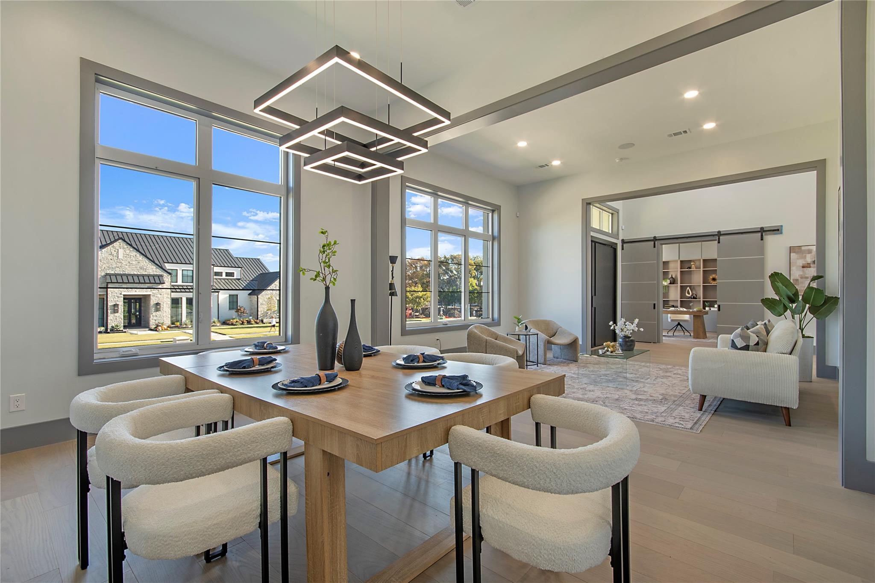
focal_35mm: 15
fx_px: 365
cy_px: 292
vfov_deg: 77.3
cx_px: 438
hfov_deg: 100.4
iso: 100
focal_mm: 10
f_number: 11
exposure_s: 1/15
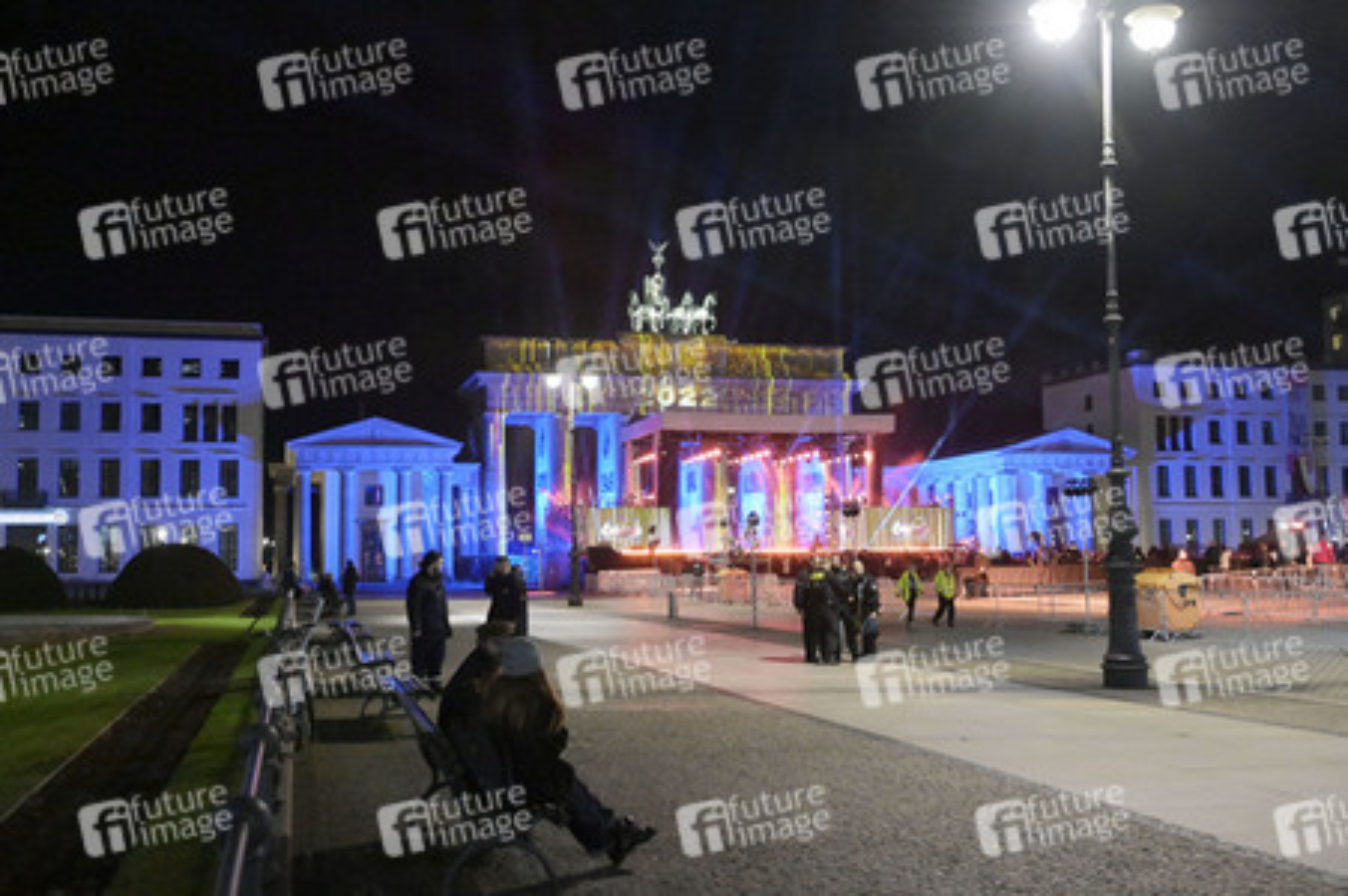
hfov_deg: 54.5
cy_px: 448
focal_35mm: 35
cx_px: 674
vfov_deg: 37.8
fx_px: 1310
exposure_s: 1/200
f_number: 4
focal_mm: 35
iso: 12800
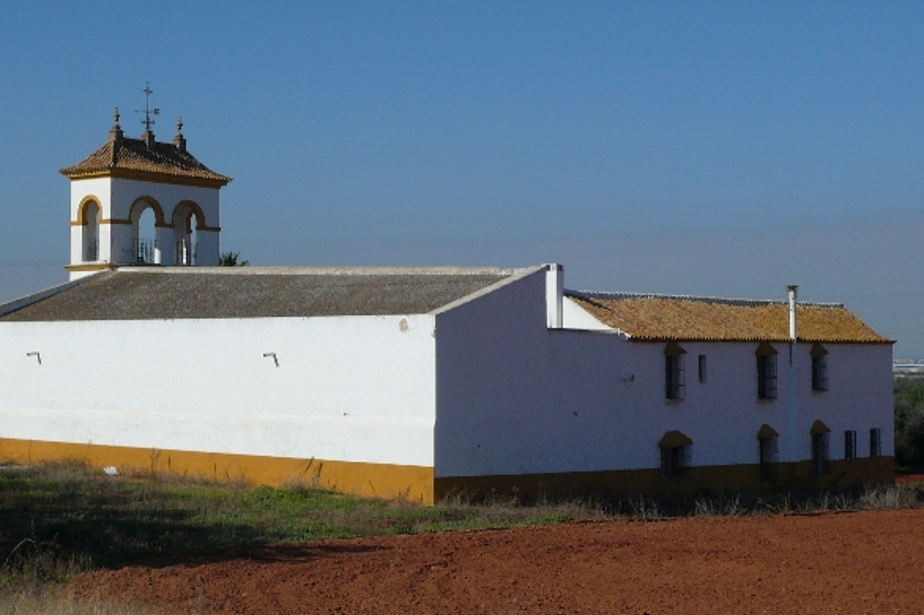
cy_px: 271
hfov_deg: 29.7
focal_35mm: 68
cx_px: 461
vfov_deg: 20.0
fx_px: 1744
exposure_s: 1/320
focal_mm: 8.8
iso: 100
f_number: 11
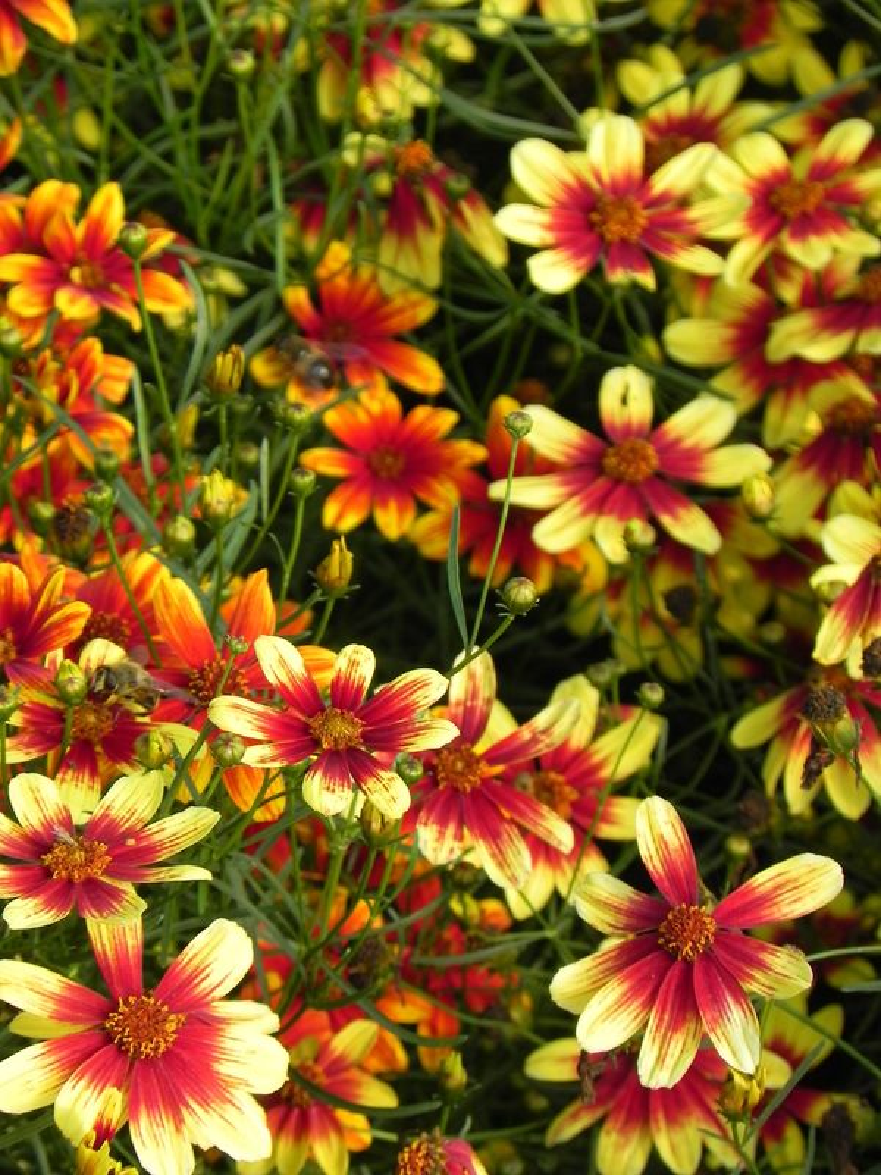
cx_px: 440
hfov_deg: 6.0
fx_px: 8382
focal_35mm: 247
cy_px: 588
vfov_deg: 8.0
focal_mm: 44
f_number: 5
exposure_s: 1/400
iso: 160
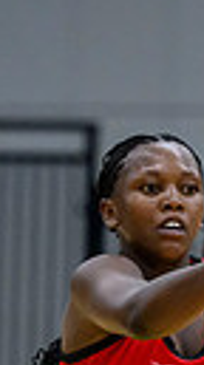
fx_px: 9016
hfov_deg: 1.3
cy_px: 604
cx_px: 27
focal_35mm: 932
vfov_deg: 2.3
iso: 4000
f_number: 3.2
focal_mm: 165
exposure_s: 1/1000
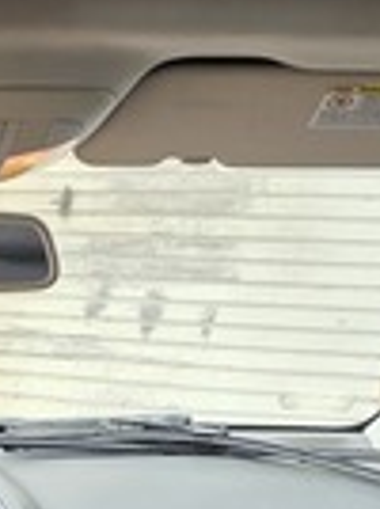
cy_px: 896
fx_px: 1512
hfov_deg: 13.9
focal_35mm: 103
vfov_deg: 16.3
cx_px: -68
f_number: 1.7
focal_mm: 6.3
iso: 32
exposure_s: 1/359
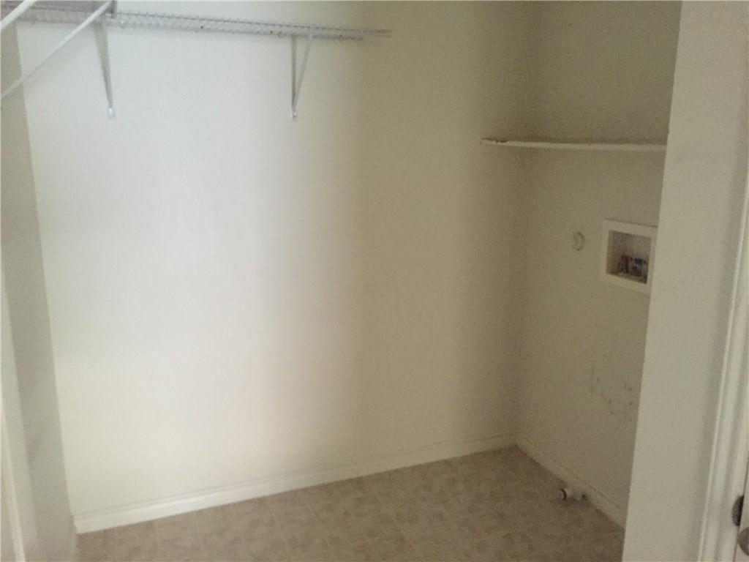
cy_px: 281
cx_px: 374
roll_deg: -1.7
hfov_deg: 61.7
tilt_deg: -13.0
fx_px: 627
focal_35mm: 29
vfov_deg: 48.2
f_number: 2.2
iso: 400
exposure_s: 1/15
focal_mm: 4.15
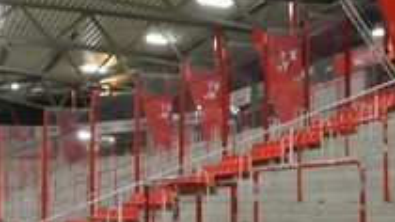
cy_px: 168
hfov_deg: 27.5
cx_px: 171
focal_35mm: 77
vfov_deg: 15.6
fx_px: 806
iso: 1400
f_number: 3.5
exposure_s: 1/15
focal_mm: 10
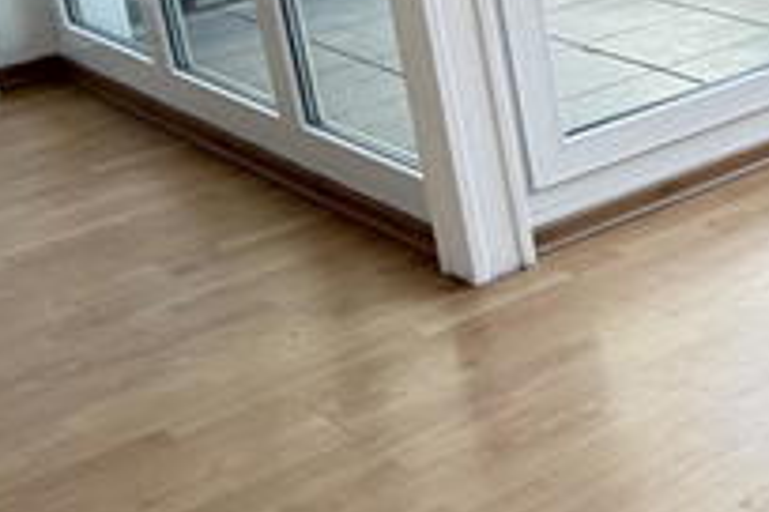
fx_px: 1709
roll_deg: +2.3
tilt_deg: -16.2
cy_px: -15
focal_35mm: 80
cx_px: 1282
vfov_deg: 16.7
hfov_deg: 20.2
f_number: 2.2
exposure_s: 1/121
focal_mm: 2.22
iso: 100
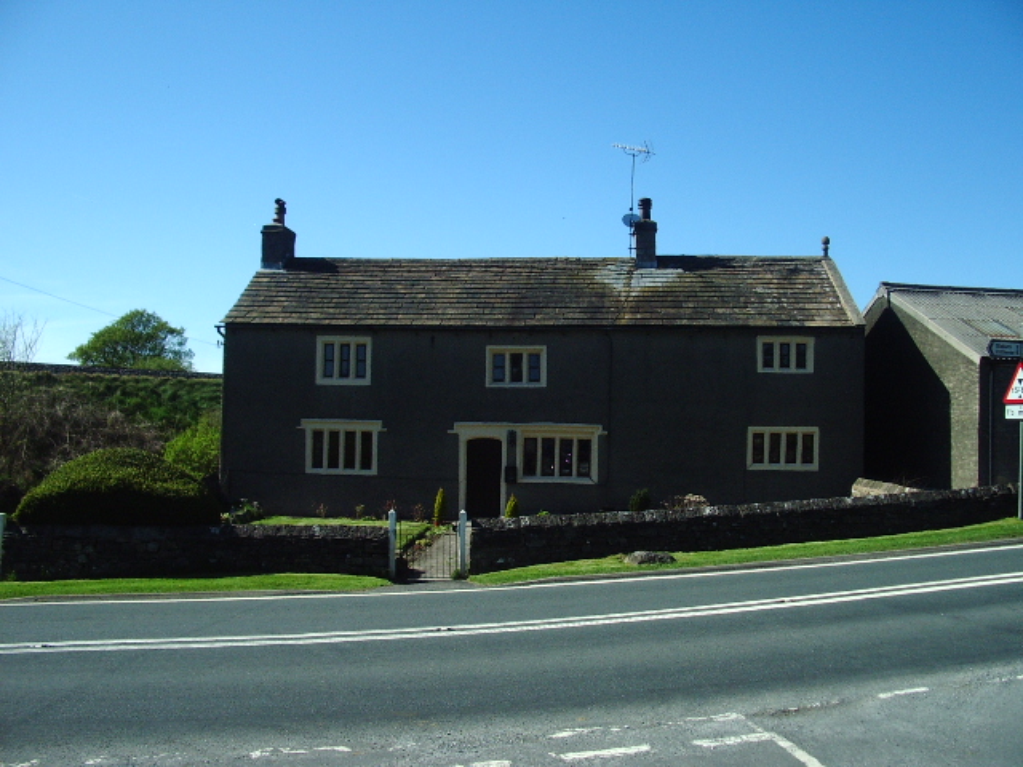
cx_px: 512
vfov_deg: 40.7
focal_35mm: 35
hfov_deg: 52.6
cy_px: 384
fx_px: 1034
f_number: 4.3
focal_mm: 5.8
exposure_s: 1/1000
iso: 200
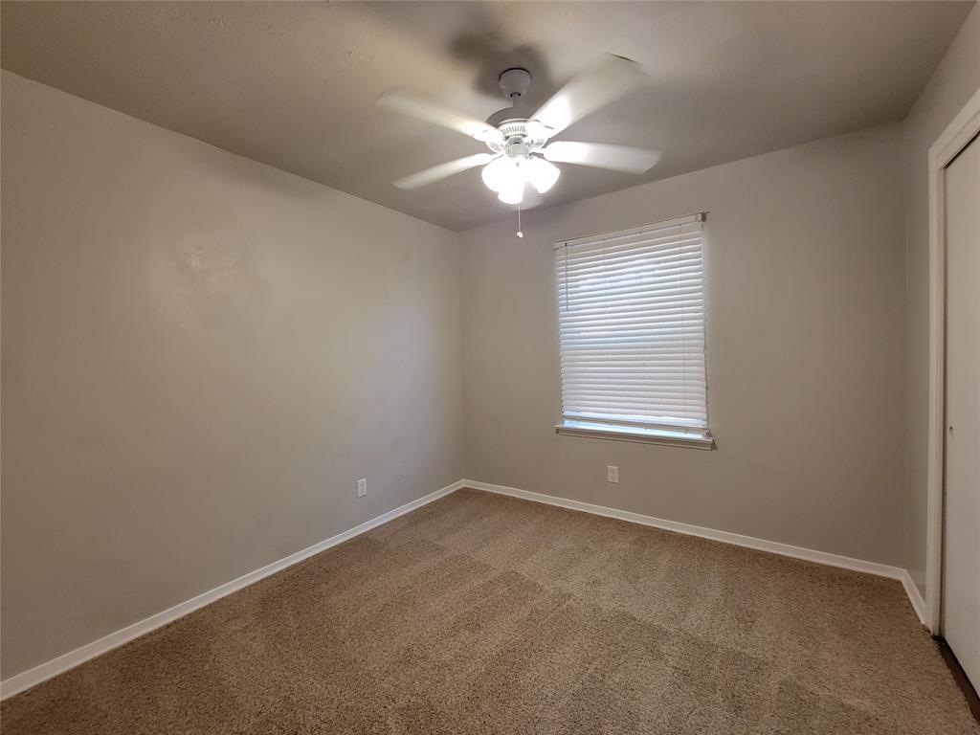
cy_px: 368
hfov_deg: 106.2
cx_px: 490
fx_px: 368
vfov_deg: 89.9
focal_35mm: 13
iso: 200
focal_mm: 2.2
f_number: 2.2
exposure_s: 1/60
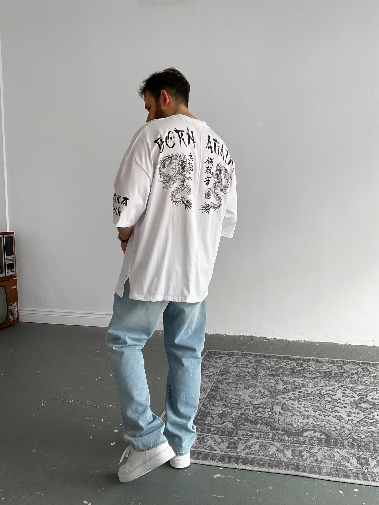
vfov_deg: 61.7
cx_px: 190
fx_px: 423
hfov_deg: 48.2
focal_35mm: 29
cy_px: 252
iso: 64
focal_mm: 3
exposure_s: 1/120
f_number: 1.8
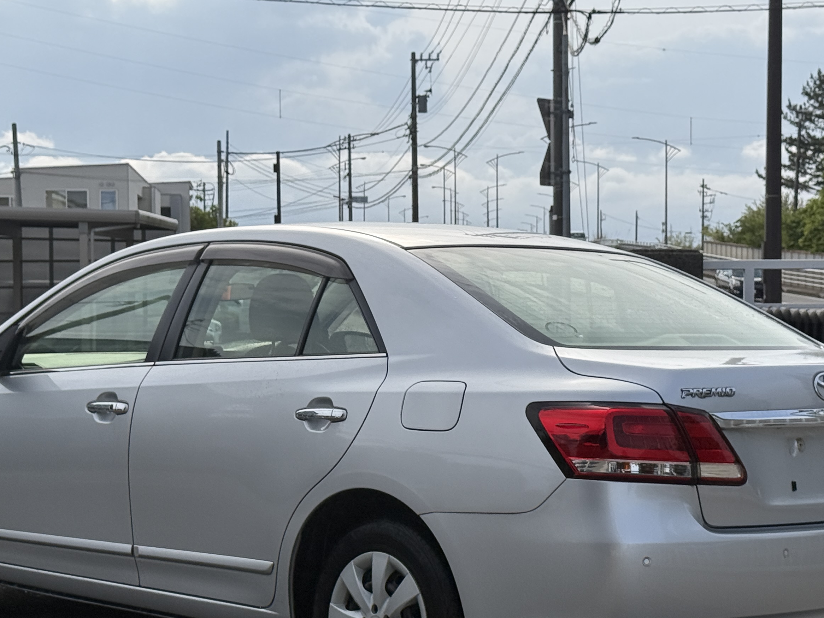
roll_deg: +1.1
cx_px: 413
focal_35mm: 83
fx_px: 1976
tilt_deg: -2.2
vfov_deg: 17.8
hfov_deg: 23.6
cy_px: 365
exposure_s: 1/7143
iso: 64
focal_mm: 6.76
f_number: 1.78
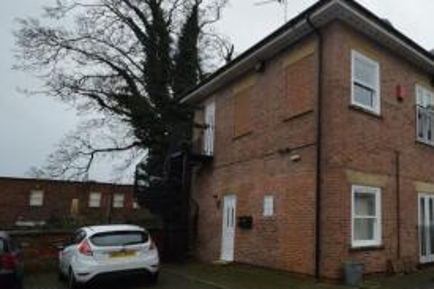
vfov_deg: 48.9
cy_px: 184
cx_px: 361
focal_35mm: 26
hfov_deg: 62.1
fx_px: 313
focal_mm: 10
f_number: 9
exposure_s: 1/160
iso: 1600
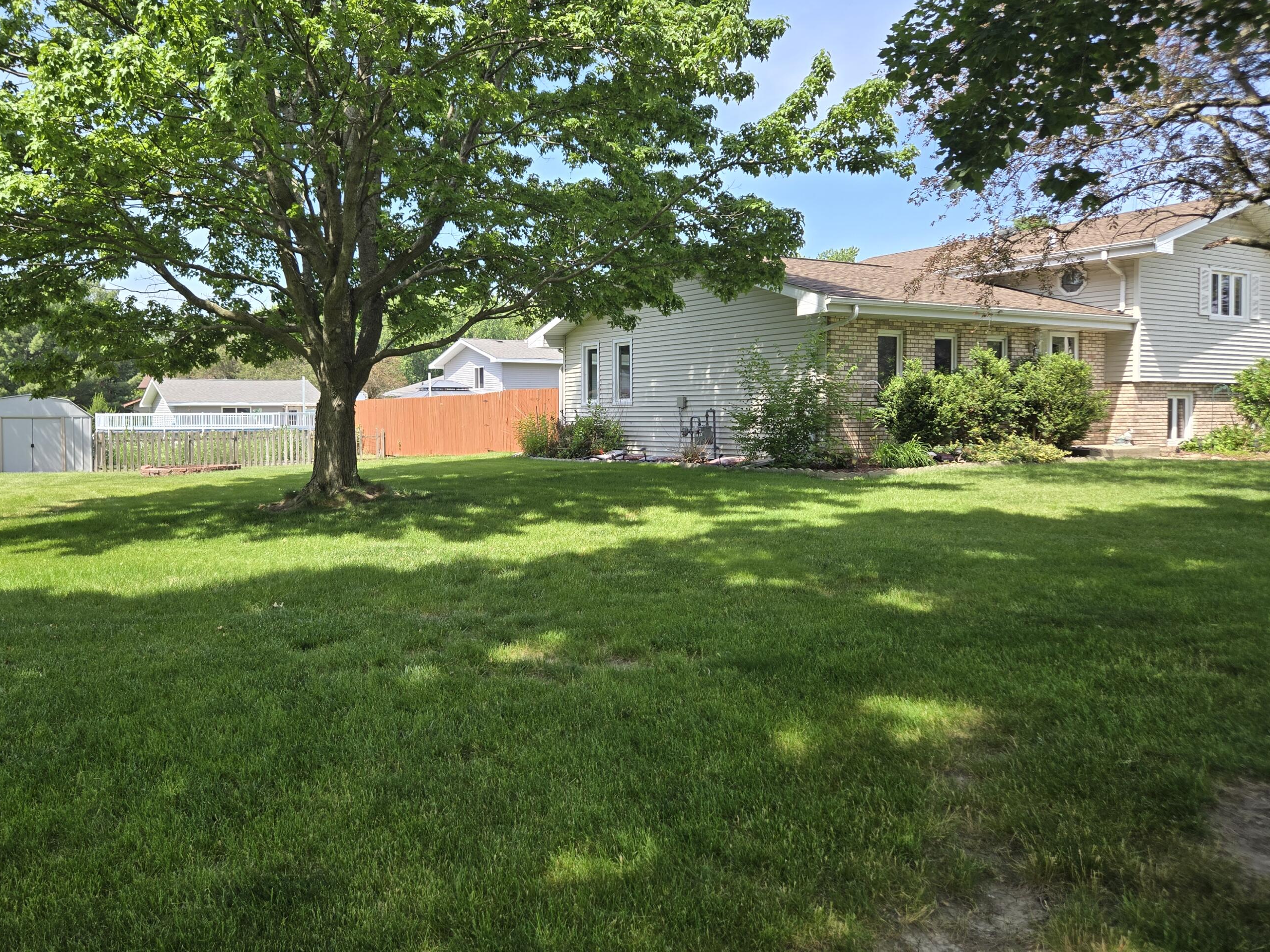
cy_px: 438
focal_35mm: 27
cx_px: 557
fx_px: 991
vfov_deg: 51.3
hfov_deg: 65.1
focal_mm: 5.4
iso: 25
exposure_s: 1/664
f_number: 1.8
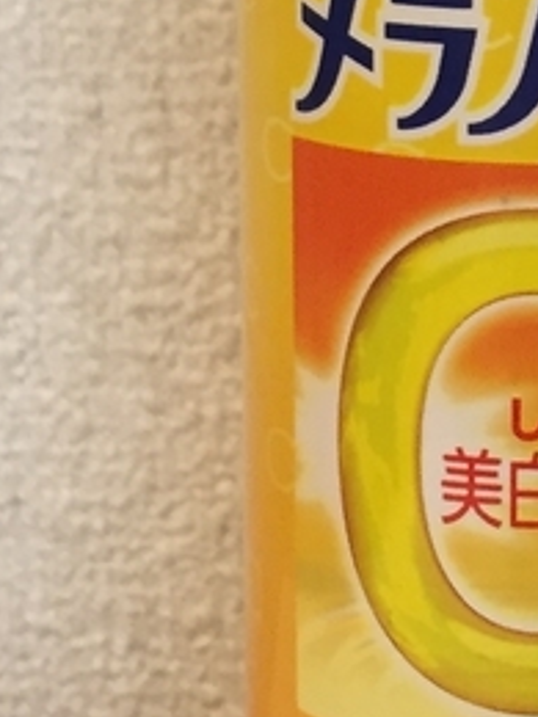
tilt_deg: -5.8
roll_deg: +0.9
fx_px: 2777
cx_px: 549
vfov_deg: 14.4
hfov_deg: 11.0
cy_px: -74
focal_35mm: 134
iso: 125
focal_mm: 4.15
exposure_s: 1/33
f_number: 2.2
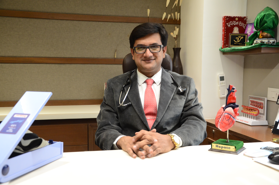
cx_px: 140
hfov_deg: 46.5
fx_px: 325
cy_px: 92
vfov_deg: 31.8
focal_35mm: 42
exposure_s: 1/60
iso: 1250
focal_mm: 28
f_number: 4
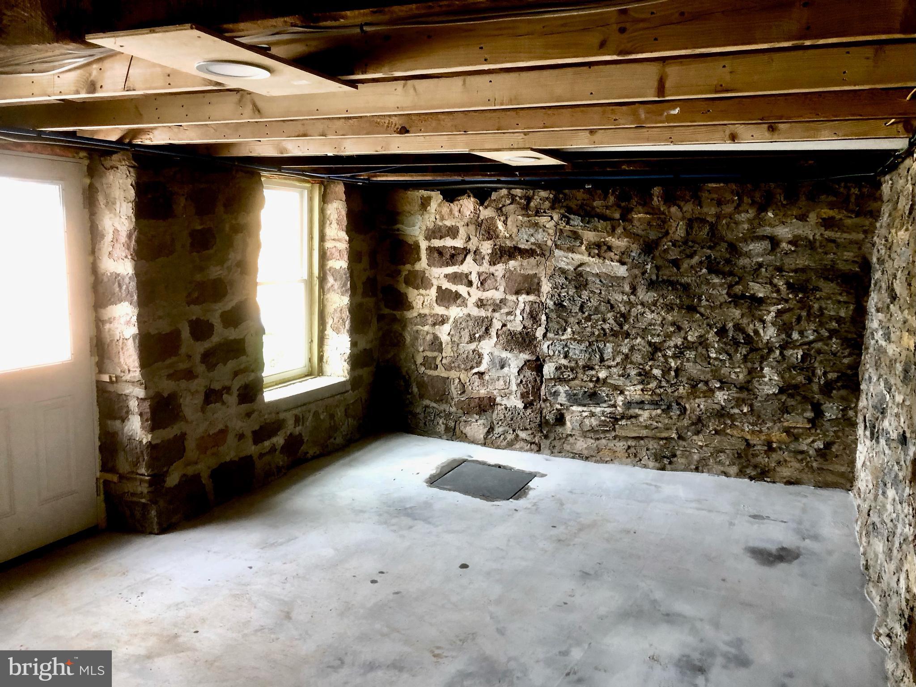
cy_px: 344
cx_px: 458
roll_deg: -1.3
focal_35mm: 28
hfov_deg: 63.4
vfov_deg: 49.7
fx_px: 741
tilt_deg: -8.6
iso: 40
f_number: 1.8
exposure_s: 1/30
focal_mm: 3.99
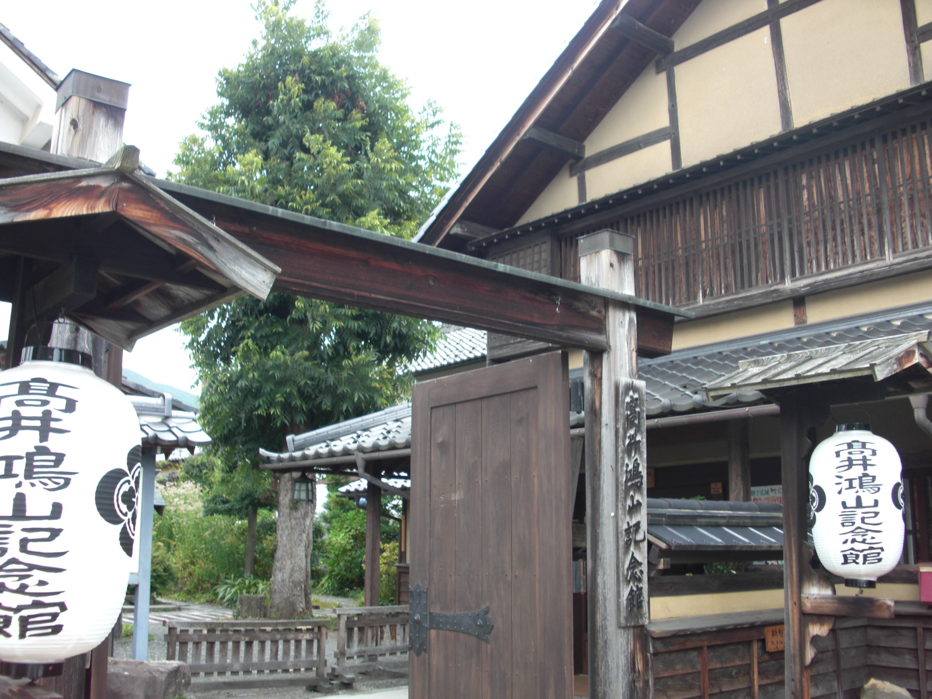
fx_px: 969
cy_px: 350
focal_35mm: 36
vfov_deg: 39.7
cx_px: 466
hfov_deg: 51.4
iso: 50
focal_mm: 6.3
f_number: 2.8
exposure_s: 1/100
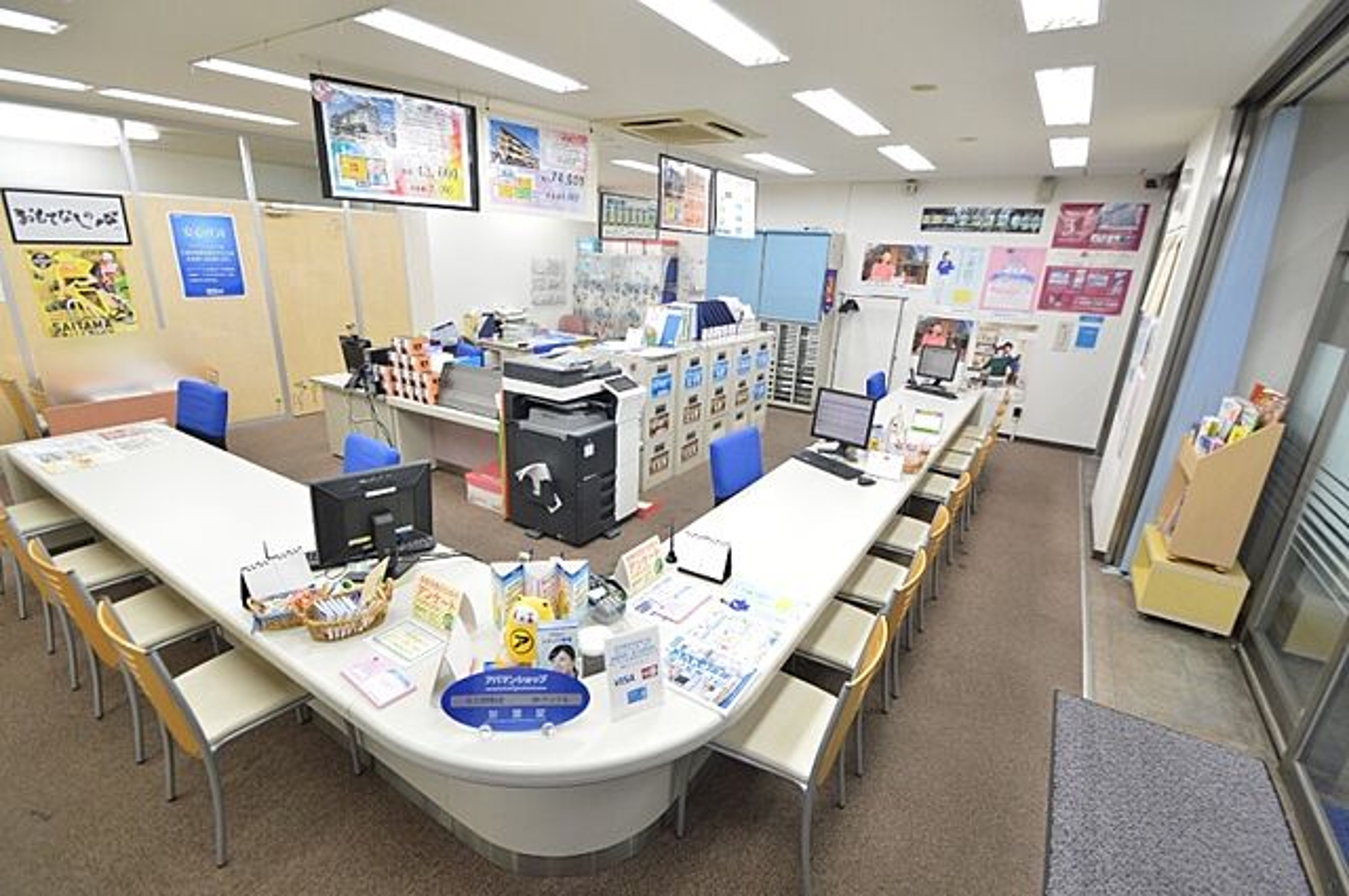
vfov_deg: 77.2
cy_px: 448
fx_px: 561
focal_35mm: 15
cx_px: 674
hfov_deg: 100.5
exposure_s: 1/80
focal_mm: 10
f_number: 4.5
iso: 800
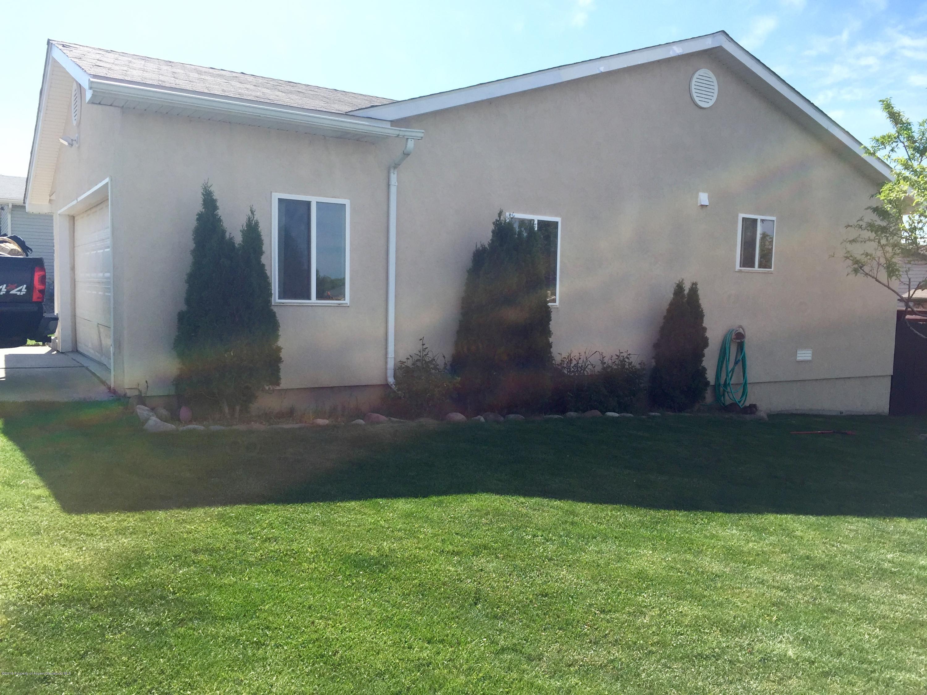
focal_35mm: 29
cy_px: 348
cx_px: 464
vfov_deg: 48.2
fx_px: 777
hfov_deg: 61.7
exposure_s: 1/1582
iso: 32
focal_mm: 4.15
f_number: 2.2
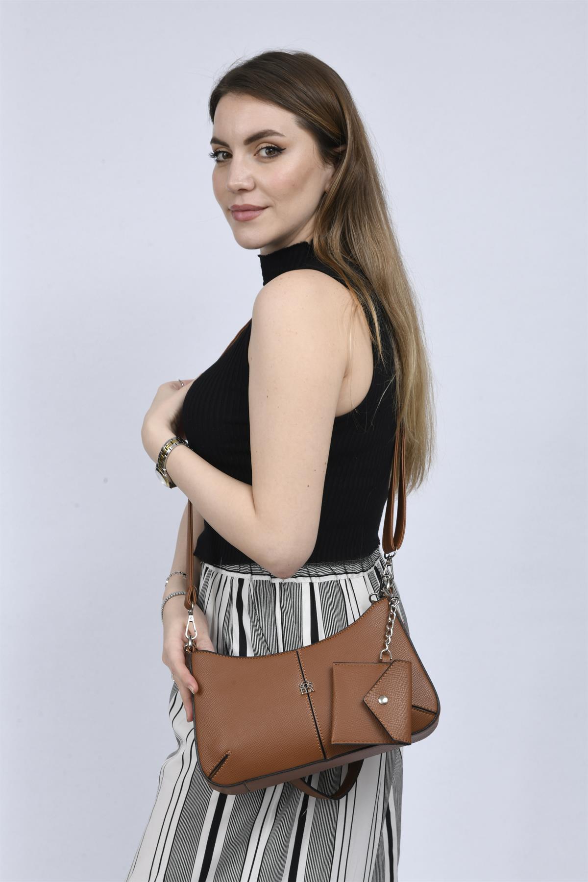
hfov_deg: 20.6
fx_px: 1617
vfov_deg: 30.5
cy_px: 441
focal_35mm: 66
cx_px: 294
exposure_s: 1/160
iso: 125
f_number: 13
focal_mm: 66
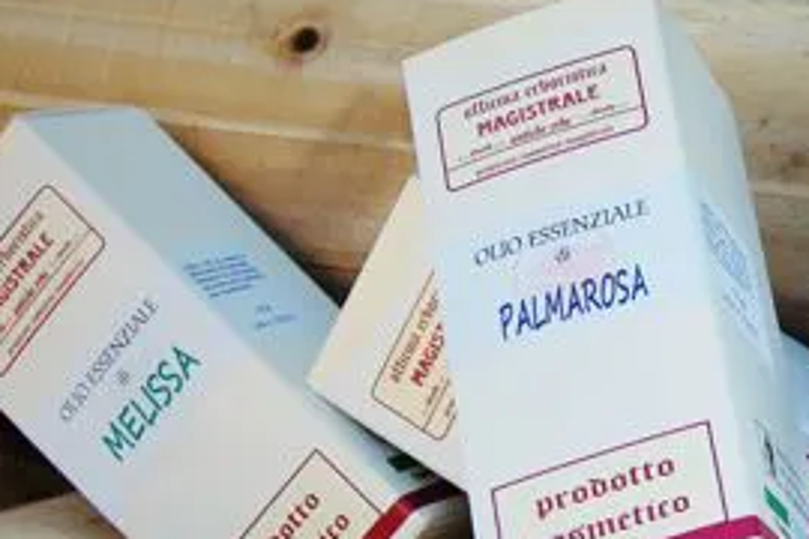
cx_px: 998
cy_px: 353
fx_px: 3191
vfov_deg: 9.7
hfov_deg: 14.0
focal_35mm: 142
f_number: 8
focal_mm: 32
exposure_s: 1/250
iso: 200
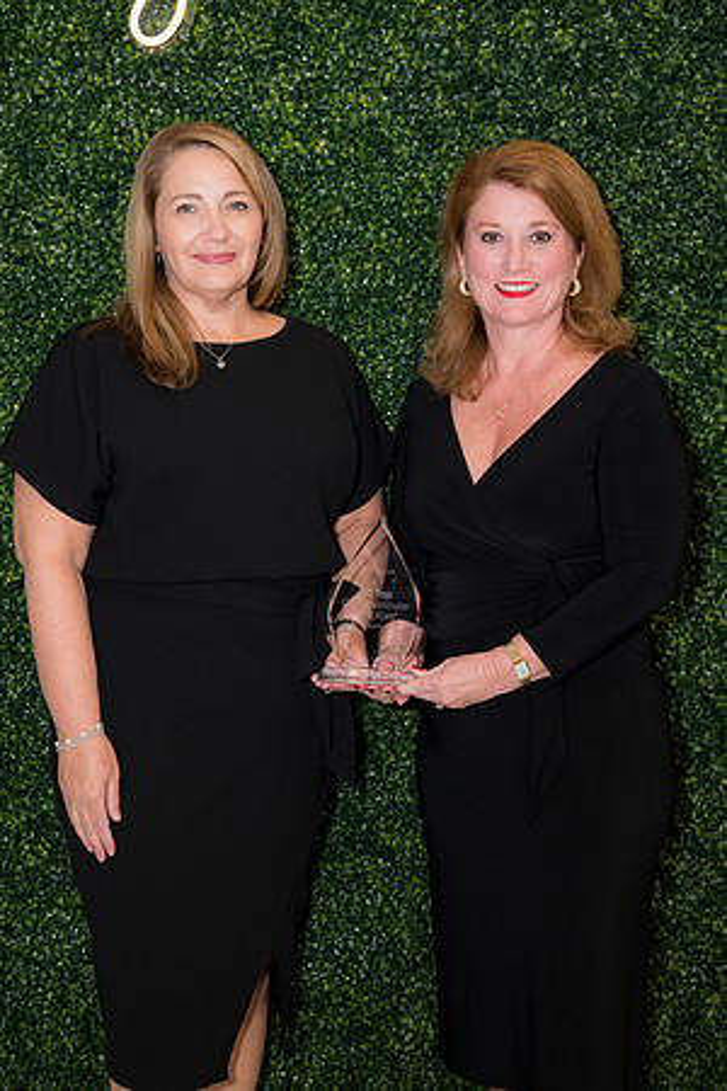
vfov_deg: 34.5
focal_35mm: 58
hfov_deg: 23.4
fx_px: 1757
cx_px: 364
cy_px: 546
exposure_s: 1/160
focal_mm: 58
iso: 400
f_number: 5
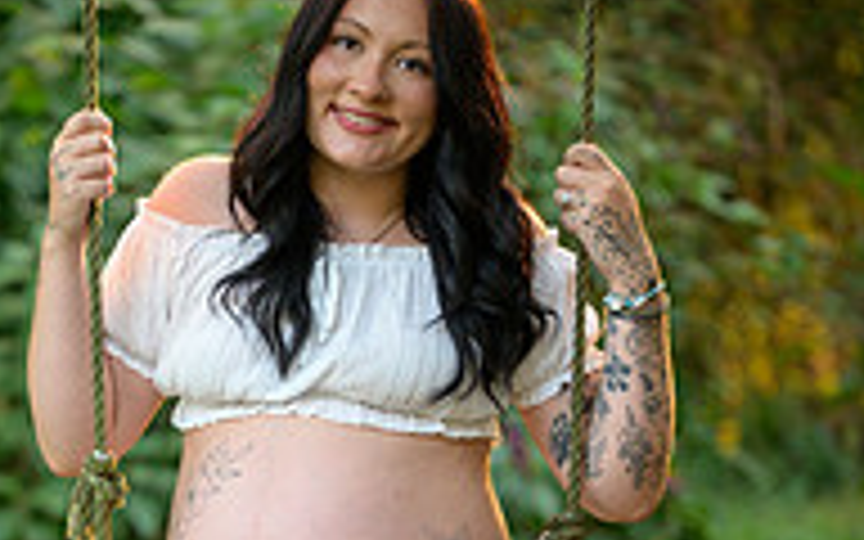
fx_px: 5910
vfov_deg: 5.2
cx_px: 302
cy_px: 662
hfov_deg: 8.4
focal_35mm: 251
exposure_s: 1/125
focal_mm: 105
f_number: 2.8
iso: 720
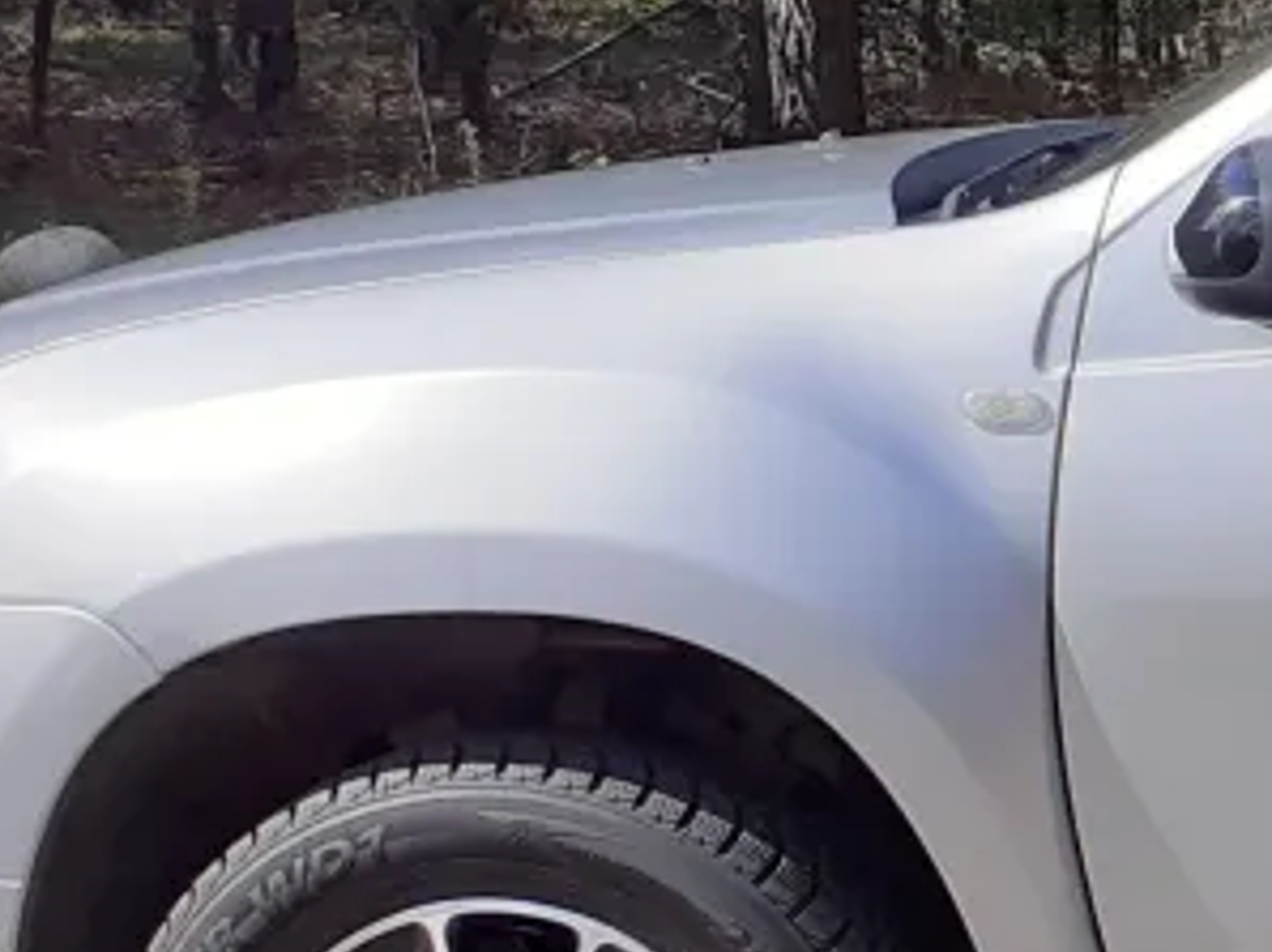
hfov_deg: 15.0
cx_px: 2220
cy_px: 555
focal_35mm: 116
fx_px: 4259
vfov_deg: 12.7
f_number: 1.9
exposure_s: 1/1235
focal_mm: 3.6
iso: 40
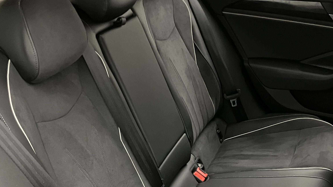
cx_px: 180
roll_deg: -1.4
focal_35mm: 53
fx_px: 468
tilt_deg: -28.8
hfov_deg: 39.1
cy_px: 170
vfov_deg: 22.1
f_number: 1.8
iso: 640
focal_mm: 3.99
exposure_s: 1/19
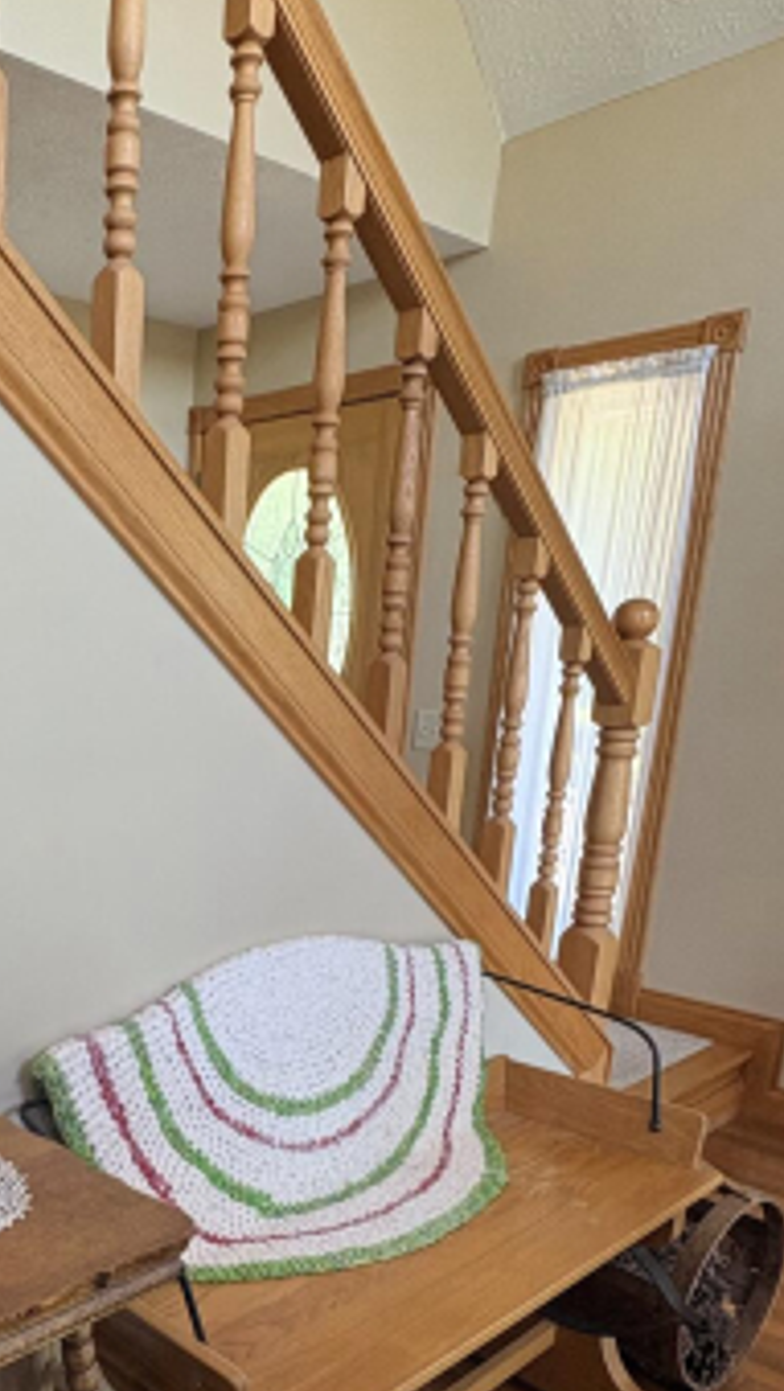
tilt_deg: -13.5
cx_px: -4
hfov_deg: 35.2
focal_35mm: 30
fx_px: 1107
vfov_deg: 62.9
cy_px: 913
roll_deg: -0.7
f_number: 2.2
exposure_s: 1/60
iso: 160
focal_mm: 2.22
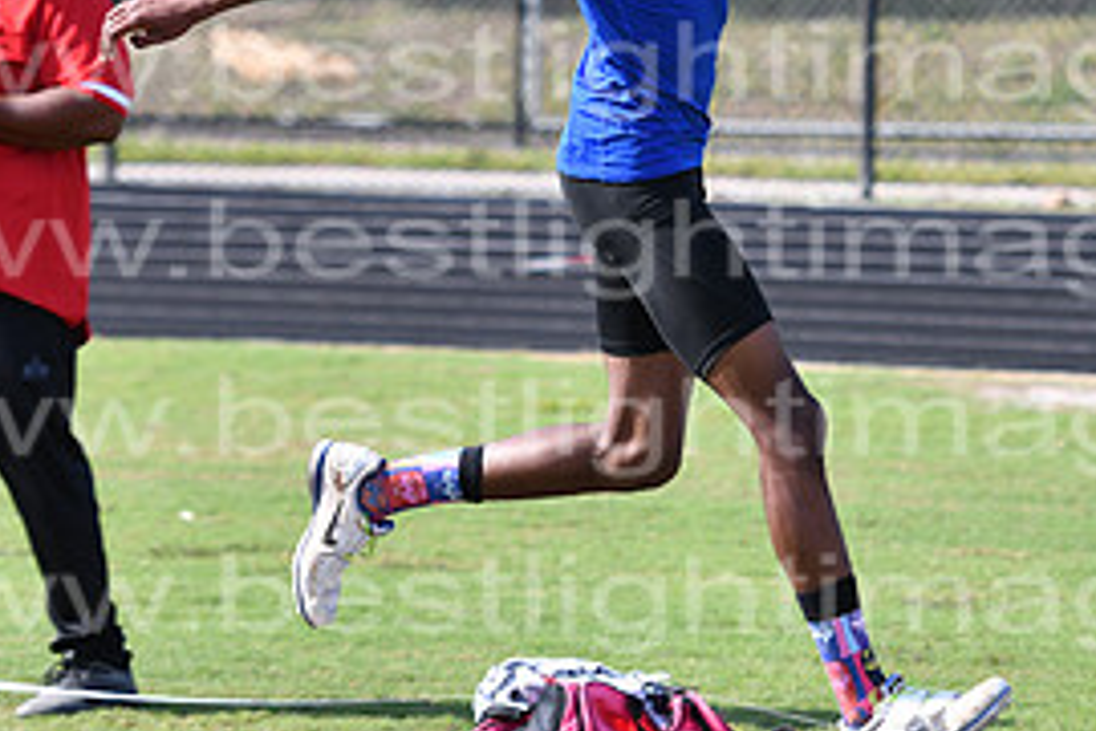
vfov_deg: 3.4
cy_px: 160
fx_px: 12270
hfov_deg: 5.1
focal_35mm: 403
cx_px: 747
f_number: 4
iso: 200
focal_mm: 125
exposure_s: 1/1600
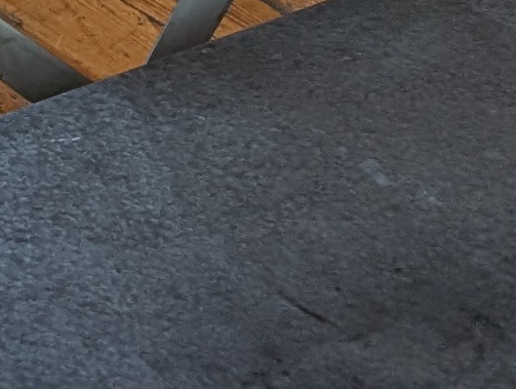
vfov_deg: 6.6
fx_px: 2763
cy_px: -1082
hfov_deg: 10.2
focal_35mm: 185
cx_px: -342
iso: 78
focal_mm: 6.9
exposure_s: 1/56.4
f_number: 1.68
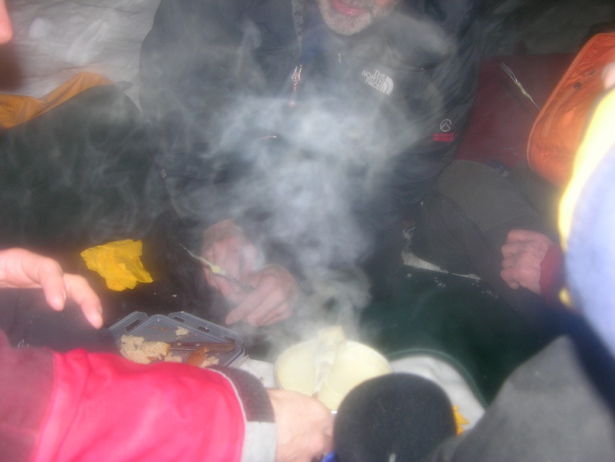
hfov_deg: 52.6
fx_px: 622
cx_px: 308
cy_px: 231
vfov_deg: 40.7
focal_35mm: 35
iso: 100
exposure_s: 1/60.1
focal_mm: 8.9
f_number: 2.8
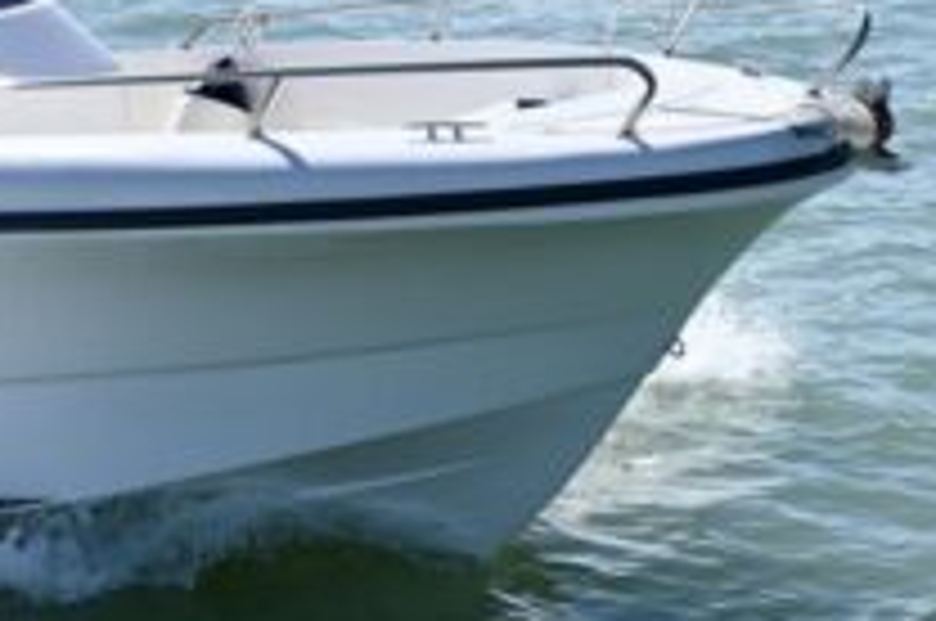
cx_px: -50
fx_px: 4413
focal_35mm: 170
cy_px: 191
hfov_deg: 11.9
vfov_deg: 8.0
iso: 160
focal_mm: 59
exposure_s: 1/640
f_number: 7.1
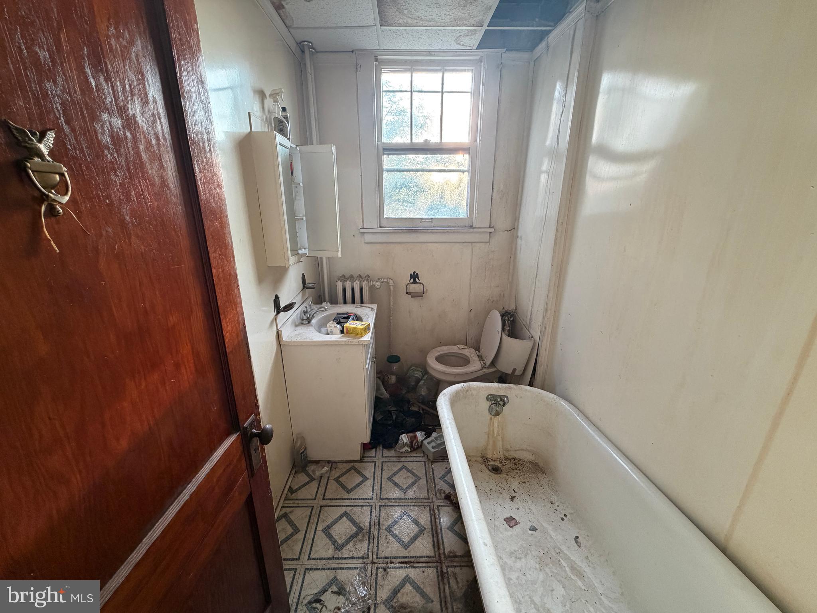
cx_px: 408
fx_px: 330
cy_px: 306
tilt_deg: -17.6
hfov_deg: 102.1
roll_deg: +0.2
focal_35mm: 14
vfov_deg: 85.7
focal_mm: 2.22
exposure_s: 1/79
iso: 320
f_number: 2.2
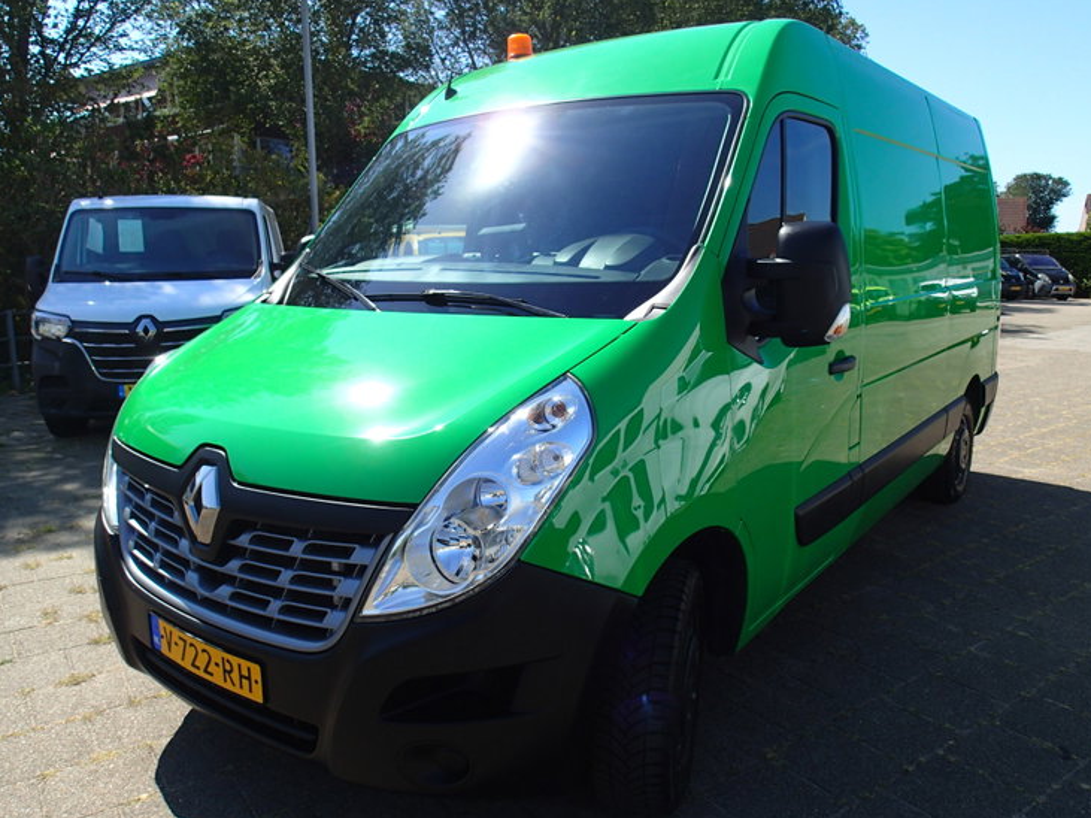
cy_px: 397
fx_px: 819
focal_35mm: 26
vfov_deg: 53.0
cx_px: 555
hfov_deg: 67.3
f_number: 2.8
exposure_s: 1/1000
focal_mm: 4.5
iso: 100
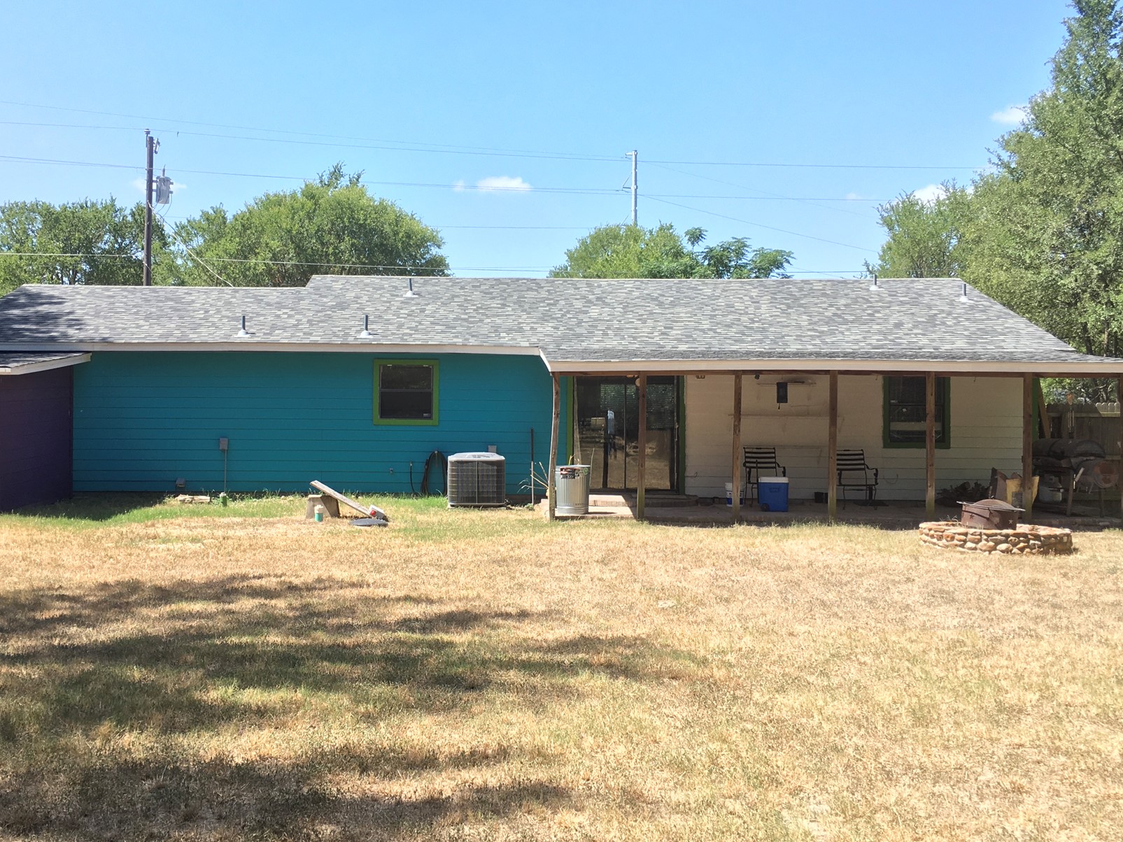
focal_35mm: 37
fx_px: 1200
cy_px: 392
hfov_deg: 50.0
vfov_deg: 38.7
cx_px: 493
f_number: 2.2
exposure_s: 1/527
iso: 25
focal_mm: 4.15
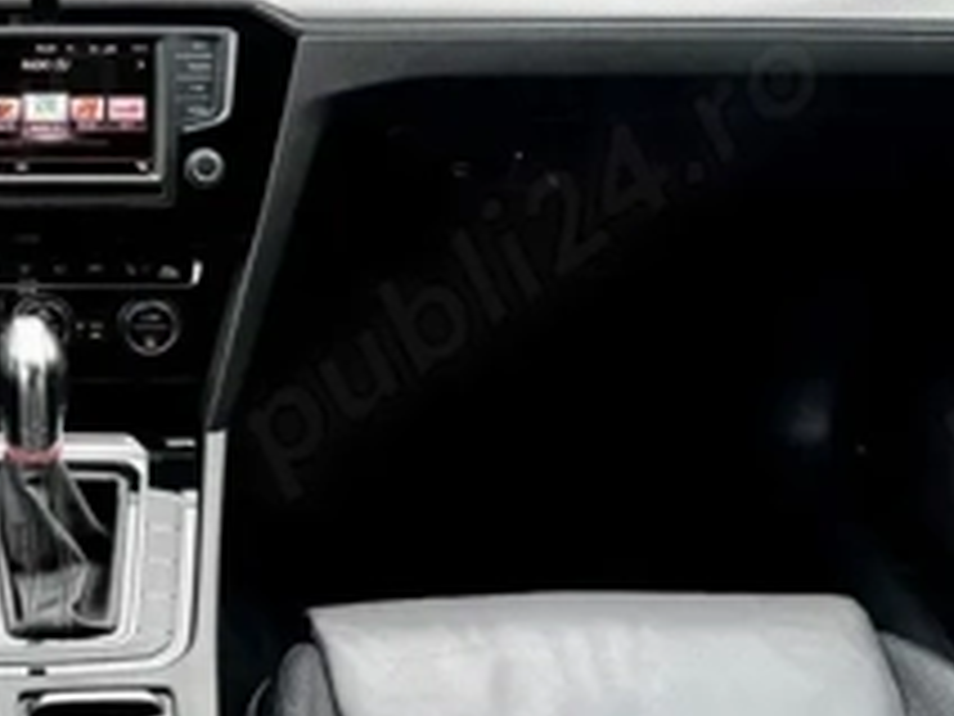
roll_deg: +0.2
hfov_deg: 27.0
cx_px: 9
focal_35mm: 68
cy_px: 275
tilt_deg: -32.4
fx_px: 1874
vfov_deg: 21.6
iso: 100
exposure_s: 1/191
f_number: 1.78
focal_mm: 6.76
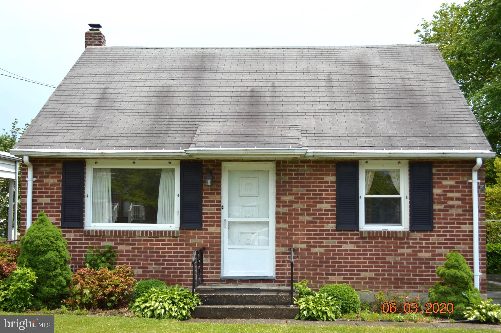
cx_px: 250
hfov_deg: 43.6
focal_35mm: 45
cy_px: 166
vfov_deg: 29.8
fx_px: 626
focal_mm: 30
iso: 100
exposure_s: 1/500
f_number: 4.5
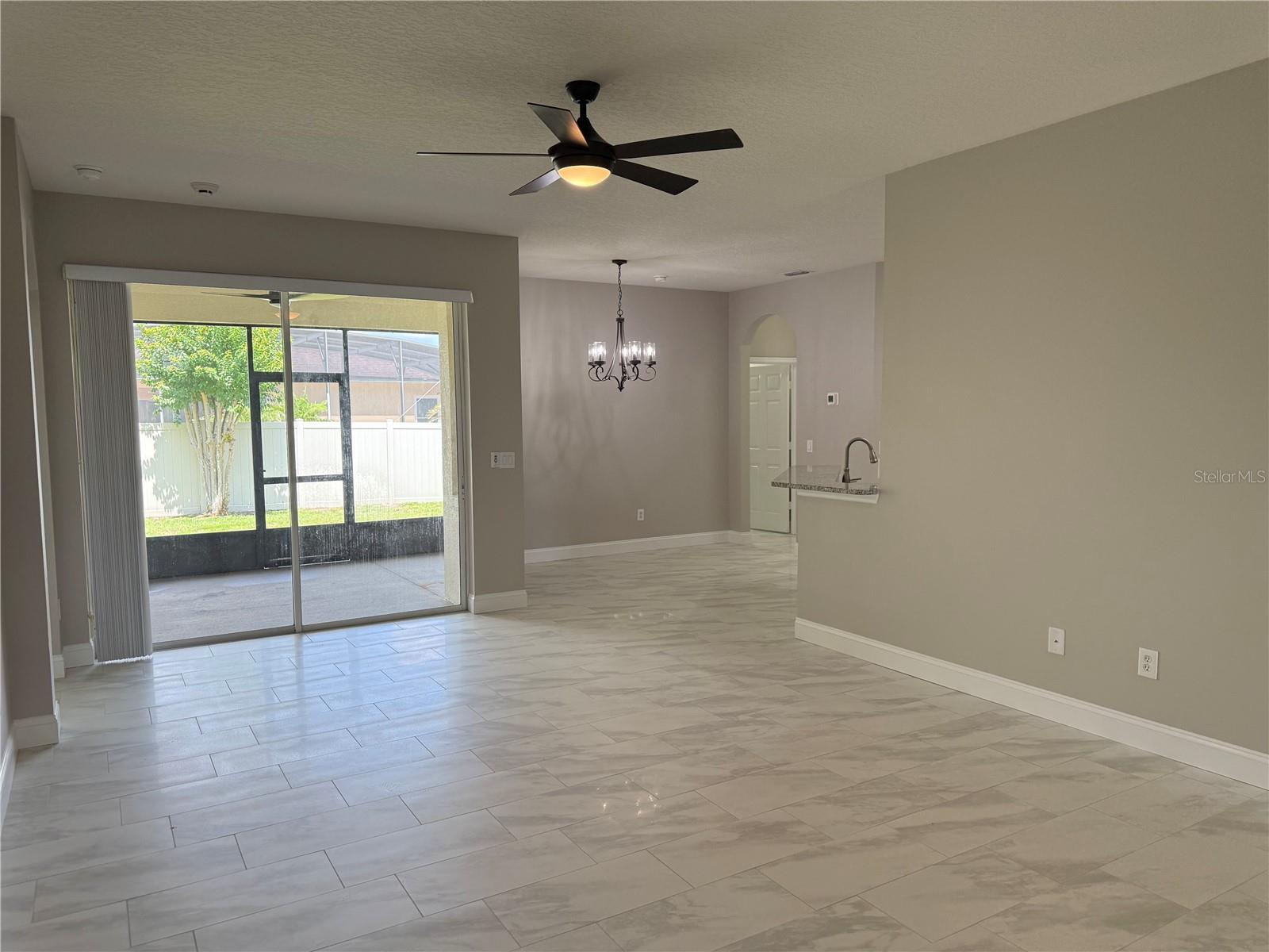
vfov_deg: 56.8
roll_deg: +0.9
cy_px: 476
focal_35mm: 24
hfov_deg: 71.6
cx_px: 634
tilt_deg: -3.2
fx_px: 880
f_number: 1.78
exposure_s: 1/236
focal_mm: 6.76
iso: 125
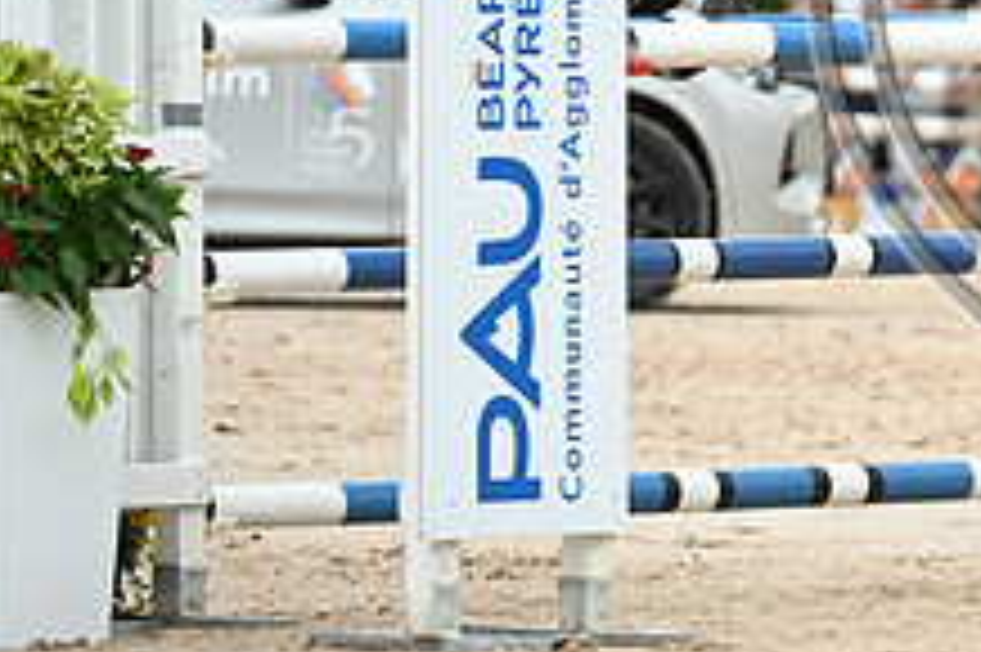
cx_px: 1220
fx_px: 17399
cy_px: -97
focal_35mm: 639
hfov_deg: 3.2
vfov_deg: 2.1
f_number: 4.5
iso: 2000
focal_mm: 240
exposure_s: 1/1250
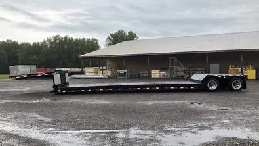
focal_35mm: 32
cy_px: 77
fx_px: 220
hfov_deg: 61.0
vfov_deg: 36.6
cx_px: 130
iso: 25
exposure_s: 1/674
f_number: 1.8
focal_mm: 3
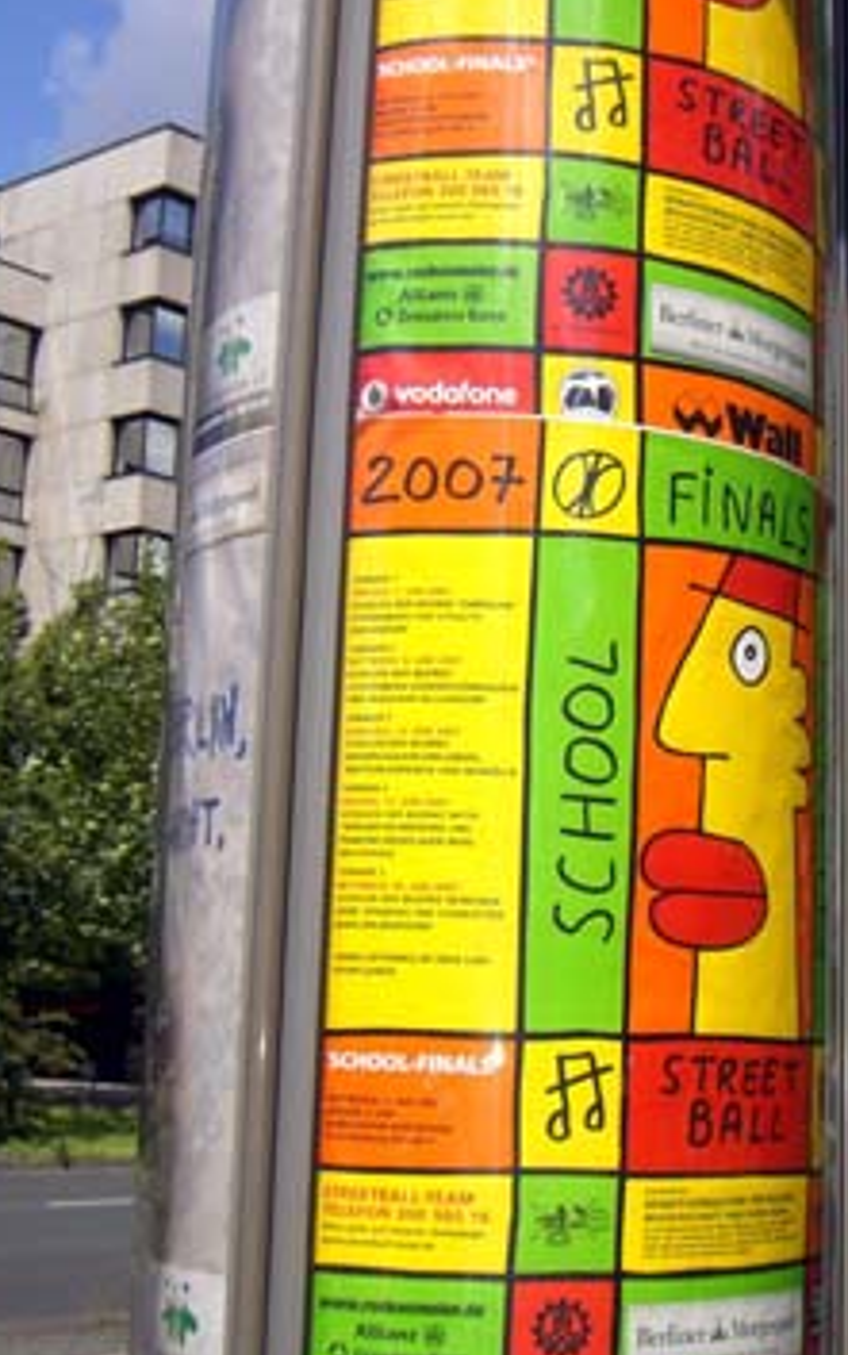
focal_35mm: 57
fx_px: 2105
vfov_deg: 35.6
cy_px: 576
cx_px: 666
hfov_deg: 22.5
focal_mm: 6.2
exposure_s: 1/800
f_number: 4.3
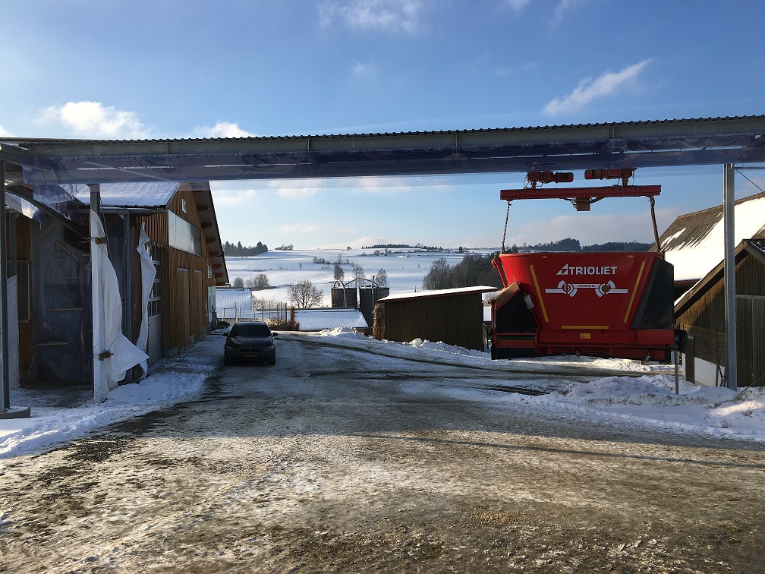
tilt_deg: +1.3
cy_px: 287
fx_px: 641
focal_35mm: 29
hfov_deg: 61.7
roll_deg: +0.4
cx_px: 382
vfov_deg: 48.2
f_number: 2.2
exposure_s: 1/1304
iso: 25
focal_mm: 4.15
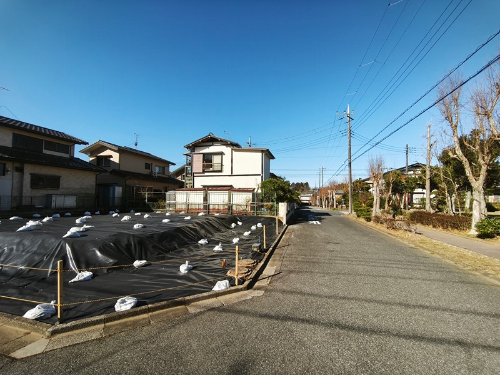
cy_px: 188
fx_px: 217
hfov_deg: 98.2
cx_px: 250
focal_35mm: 15
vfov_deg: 81.7
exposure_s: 1/744
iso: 50
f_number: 2.2
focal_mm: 1.91
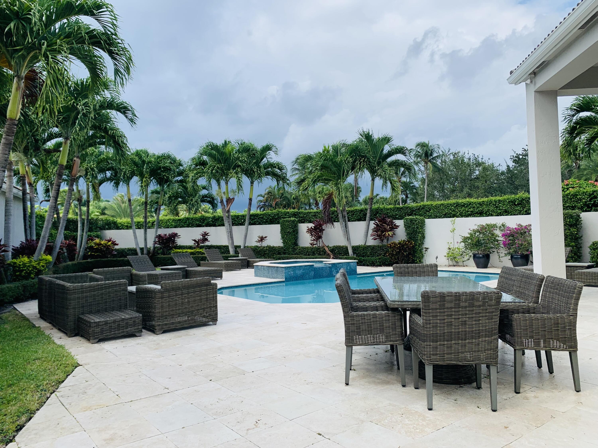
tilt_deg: +1.1
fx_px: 449
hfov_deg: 67.3
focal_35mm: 26
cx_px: 299
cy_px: 224
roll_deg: +1.1
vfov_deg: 53.1
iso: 25
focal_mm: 4.25
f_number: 1.8
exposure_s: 1/1779
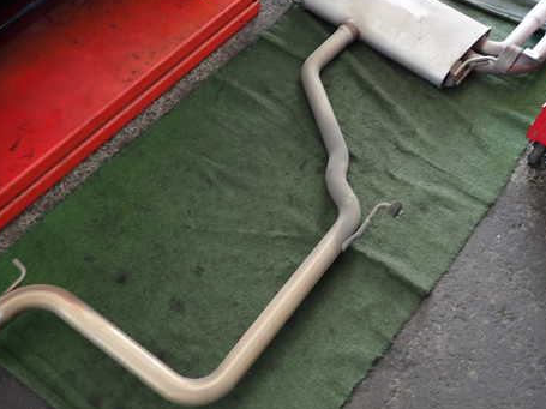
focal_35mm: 33
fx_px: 520
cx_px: 271
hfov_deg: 55.4
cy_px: 197
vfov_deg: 42.9
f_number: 2
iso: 200
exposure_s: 1/40
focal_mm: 4.5
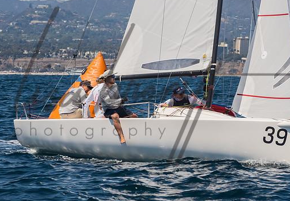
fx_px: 2372
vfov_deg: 4.8
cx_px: 118
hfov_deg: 7.0
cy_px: 96
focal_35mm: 291
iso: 640
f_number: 14
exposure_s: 1/1250
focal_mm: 150
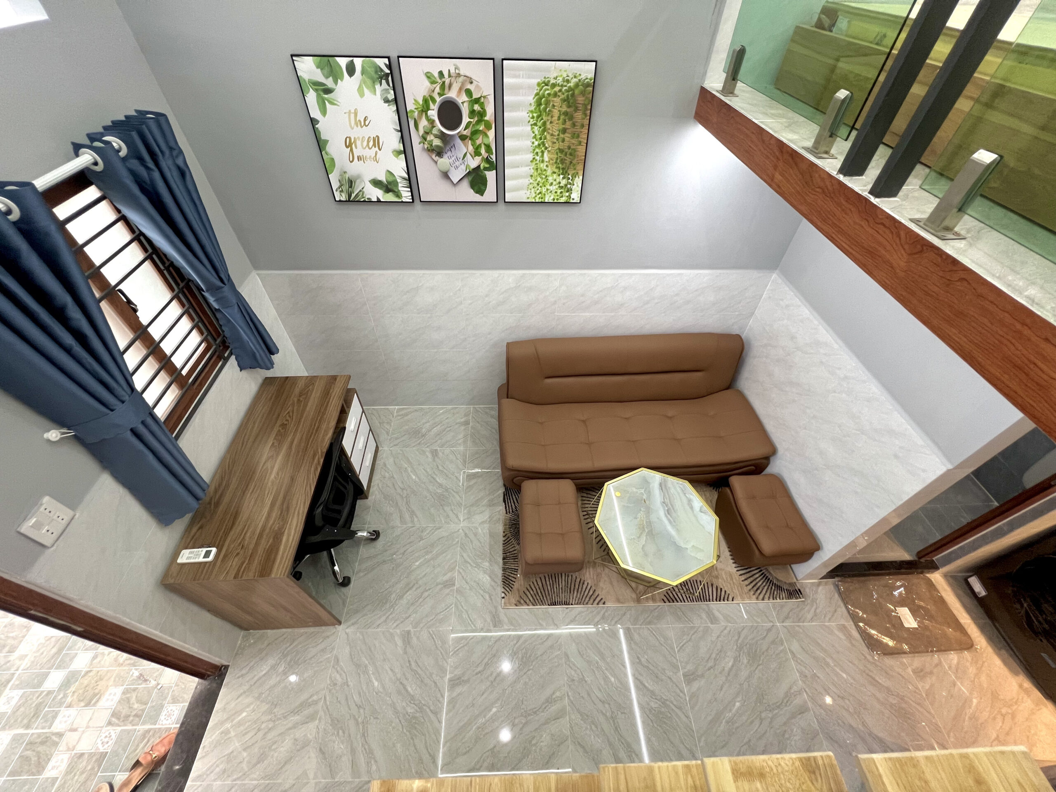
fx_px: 397
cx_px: 528
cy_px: 396
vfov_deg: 89.9
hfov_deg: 106.2
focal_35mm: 13
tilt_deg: -46.4
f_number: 1.8
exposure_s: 1/50
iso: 200
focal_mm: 1.57
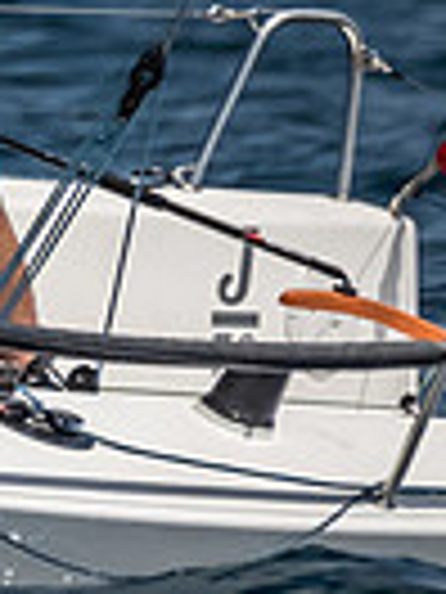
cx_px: -2281
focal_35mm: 3057
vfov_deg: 0.6
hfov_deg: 0.5
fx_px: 52516
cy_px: 20
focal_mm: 340
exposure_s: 1/3200
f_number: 6.3
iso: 500
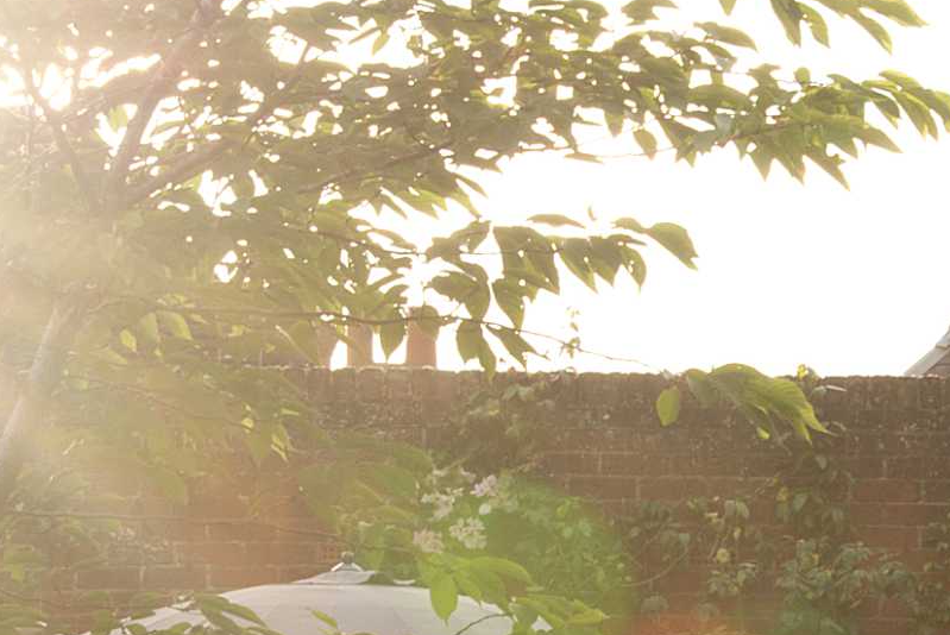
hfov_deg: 9.3
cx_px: 1043
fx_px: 5783
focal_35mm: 219
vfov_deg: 6.2
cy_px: 804
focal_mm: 70
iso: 640
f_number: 13
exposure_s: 1/200
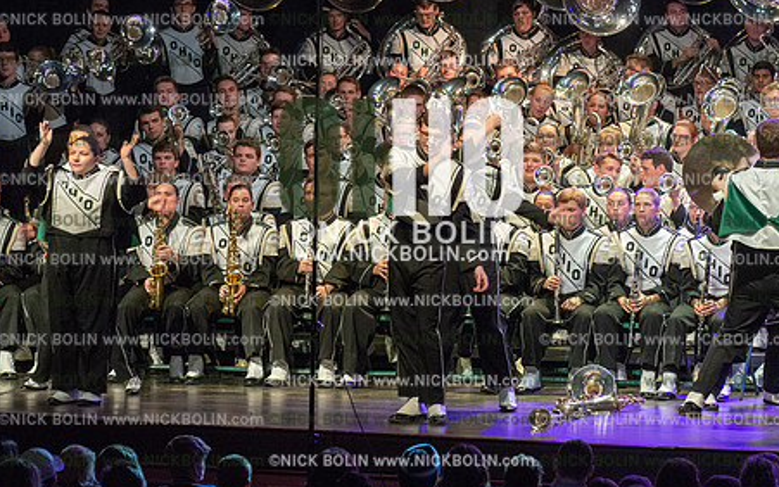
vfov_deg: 5.7
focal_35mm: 229
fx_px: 4862
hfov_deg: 9.2
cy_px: 180
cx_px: 401
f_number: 7.1
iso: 8000
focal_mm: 175
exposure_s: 1/200
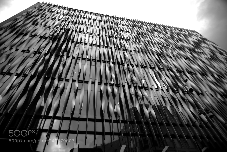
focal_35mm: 24
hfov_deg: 73.7
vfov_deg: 53.2
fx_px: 151
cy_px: 76
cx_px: 114
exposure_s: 1/500
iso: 64
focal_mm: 24
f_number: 4
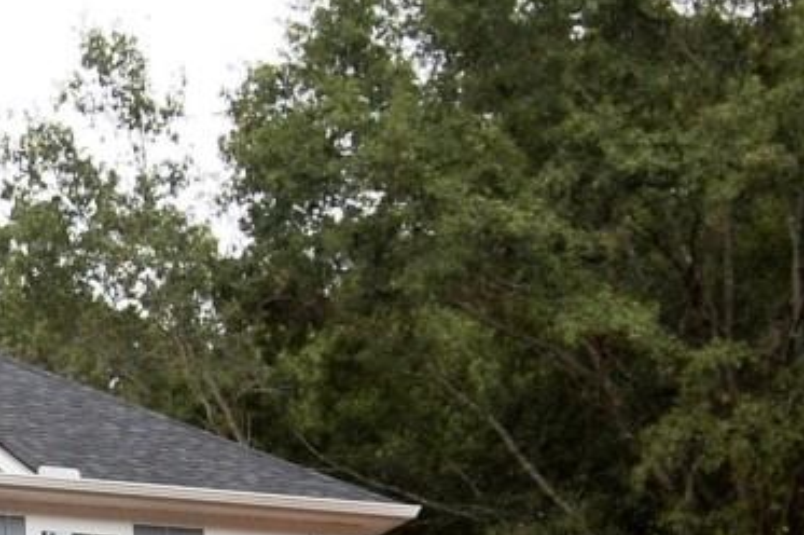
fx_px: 4663
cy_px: 535
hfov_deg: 9.7
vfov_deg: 6.5
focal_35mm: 209
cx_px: -168
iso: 400
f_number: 5
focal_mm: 32
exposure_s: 1/500
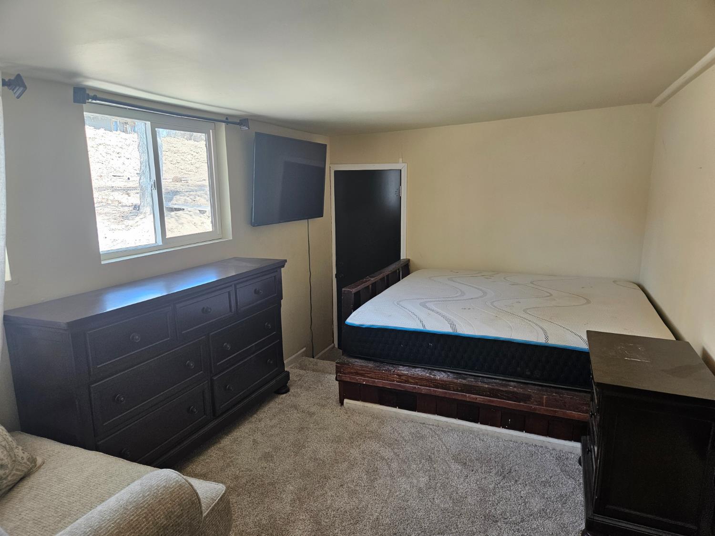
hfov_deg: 73.9
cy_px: 268
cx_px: 358
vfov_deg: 58.9
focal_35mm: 23
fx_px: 475
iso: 200
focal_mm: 5.4
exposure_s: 1/120
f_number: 1.8
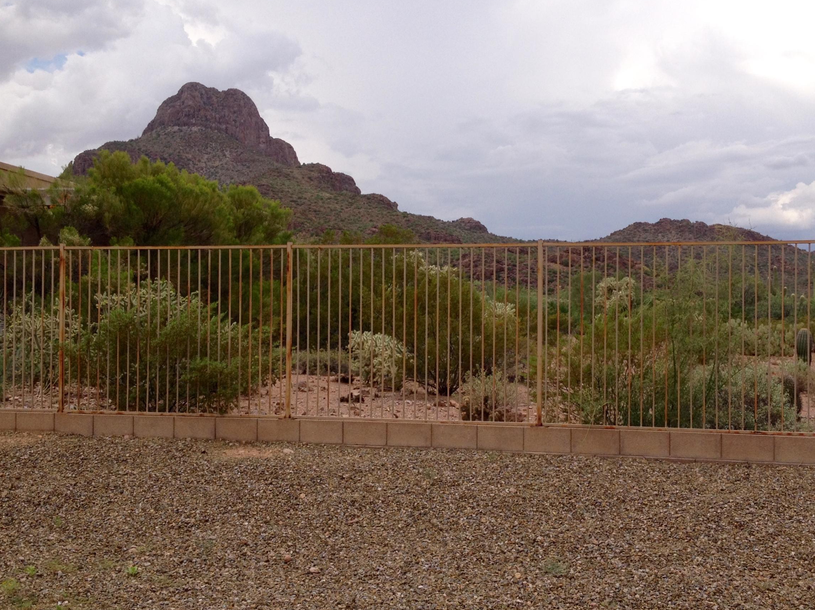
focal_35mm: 46
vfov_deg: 31.5
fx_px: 1083
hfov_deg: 41.2
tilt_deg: +0.3
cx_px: 466
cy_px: 310
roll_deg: -0.4
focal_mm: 4.28
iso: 50
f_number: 2.4
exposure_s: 1/1416
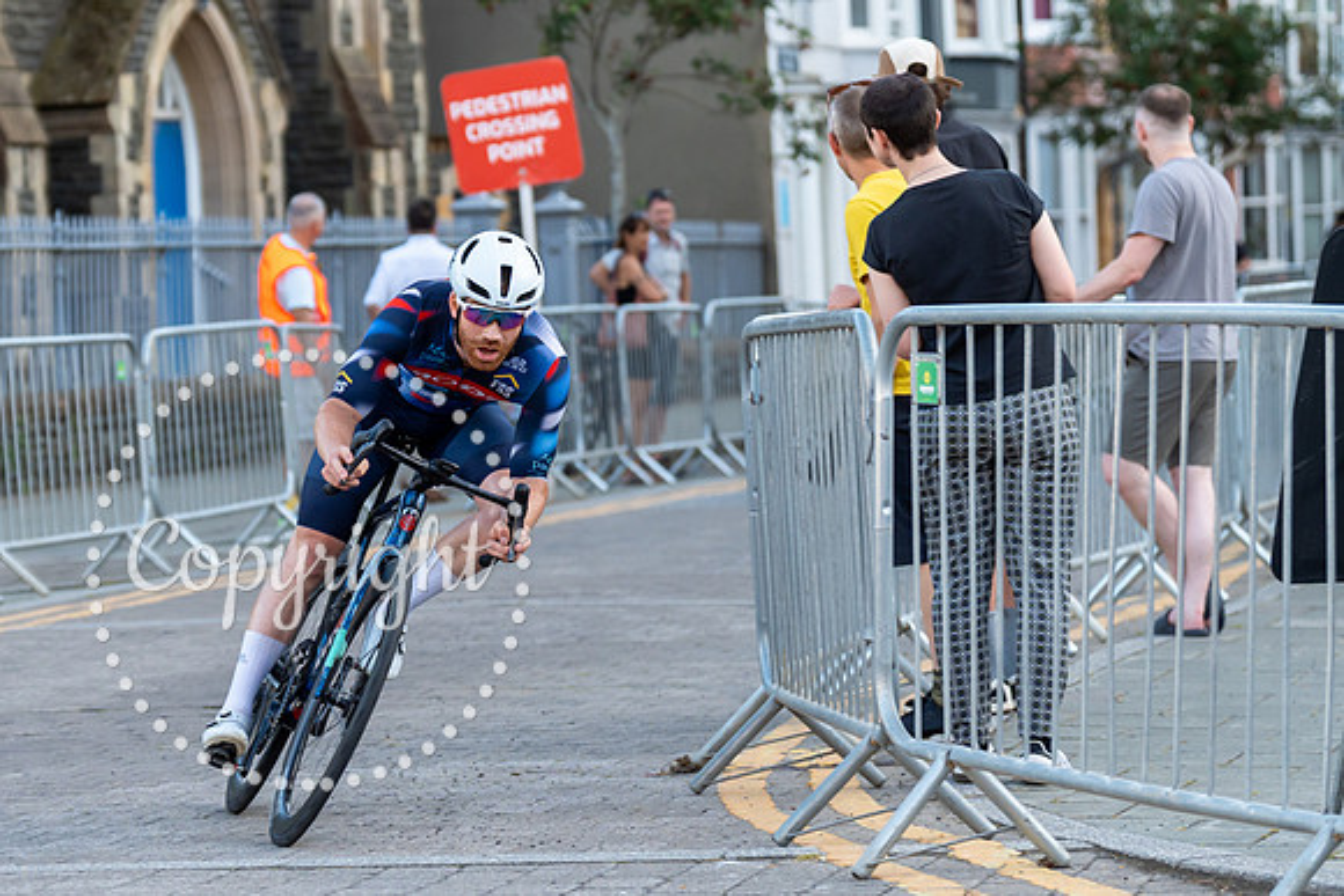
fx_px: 5504
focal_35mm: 147
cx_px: 480
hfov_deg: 13.9
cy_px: 419
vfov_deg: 9.3
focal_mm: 88
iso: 500
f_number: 3.2
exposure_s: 1/800
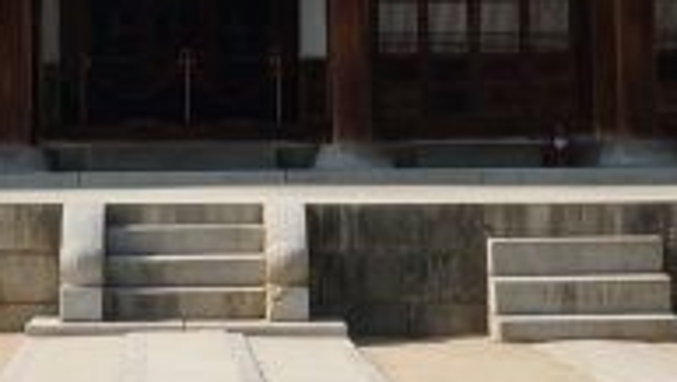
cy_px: -326
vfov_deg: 6.9
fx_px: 3067
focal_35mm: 171
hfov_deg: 12.6
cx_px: 161
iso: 200
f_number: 13
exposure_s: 1/250
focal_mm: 21
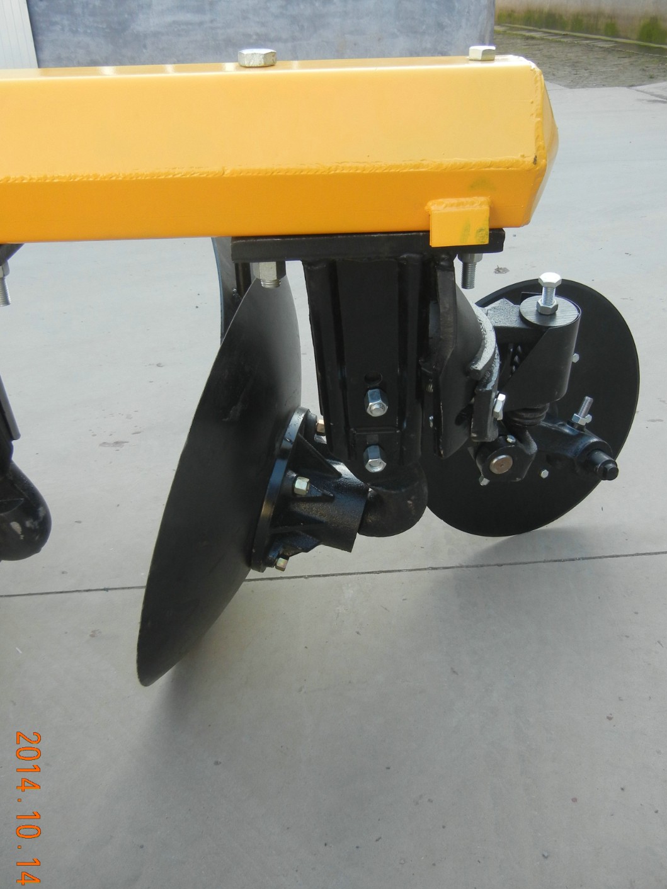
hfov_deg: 41.8
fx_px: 874
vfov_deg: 54.0
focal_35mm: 34
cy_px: 443
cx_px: 328
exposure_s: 1/147
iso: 160
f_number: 3.5
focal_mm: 5.4
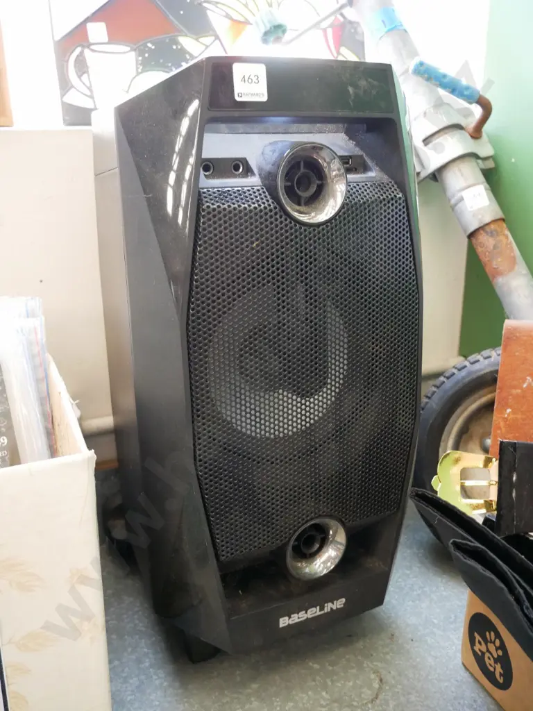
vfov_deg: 54.0
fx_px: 698
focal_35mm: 34
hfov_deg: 41.8
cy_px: 356
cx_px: 266
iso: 2000
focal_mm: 17
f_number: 4
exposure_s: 1/60
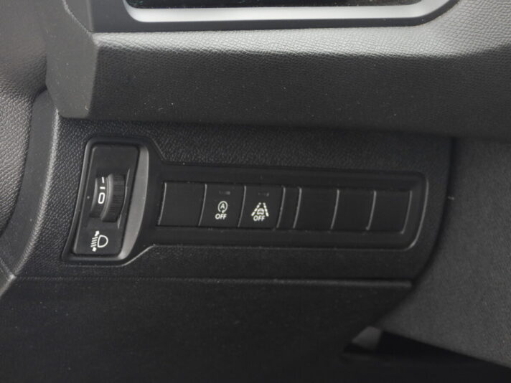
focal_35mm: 185
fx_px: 2731
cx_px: 256
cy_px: 192
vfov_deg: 8.0
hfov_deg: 10.7
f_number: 4.5
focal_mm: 33.2
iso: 360
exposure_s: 1/60
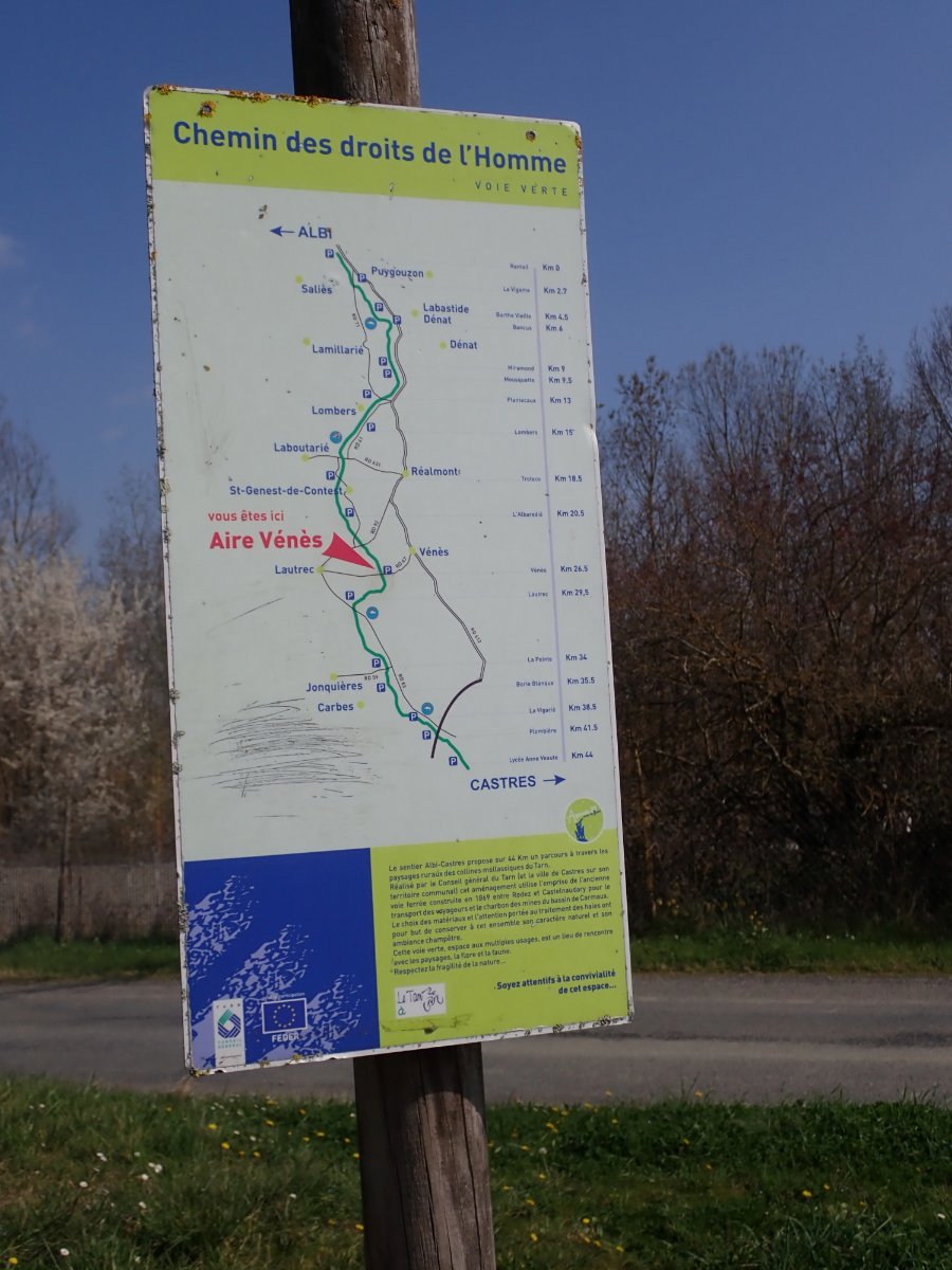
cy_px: 635
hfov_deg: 33.6
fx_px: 1577
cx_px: 476
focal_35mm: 43
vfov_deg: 43.9
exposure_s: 1/250
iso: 100
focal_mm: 7.86
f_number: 11
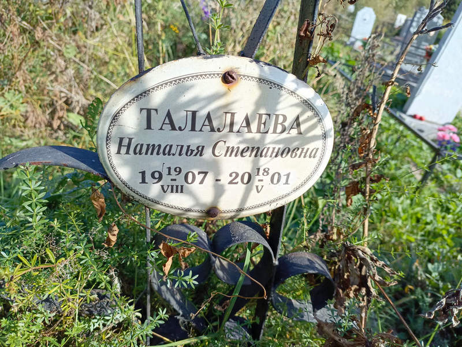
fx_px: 334
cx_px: 231
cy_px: 174
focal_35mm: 25
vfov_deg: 54.9
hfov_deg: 69.4
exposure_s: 1/867
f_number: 1.69
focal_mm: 4.76
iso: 111
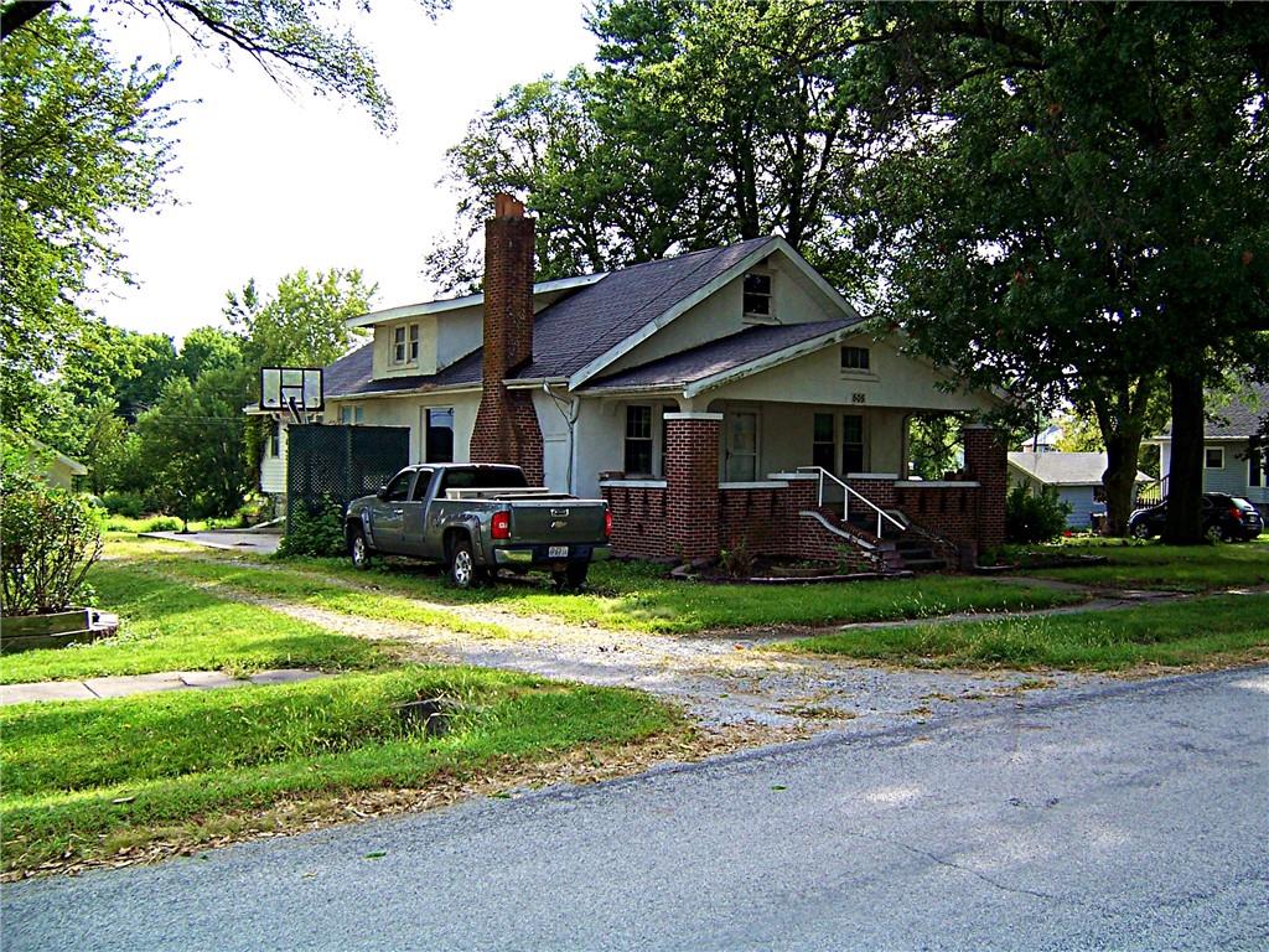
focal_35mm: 33
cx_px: 634
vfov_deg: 42.9
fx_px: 1210
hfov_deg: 55.4
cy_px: 476
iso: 80
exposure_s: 1/350
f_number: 3.4
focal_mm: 5.5
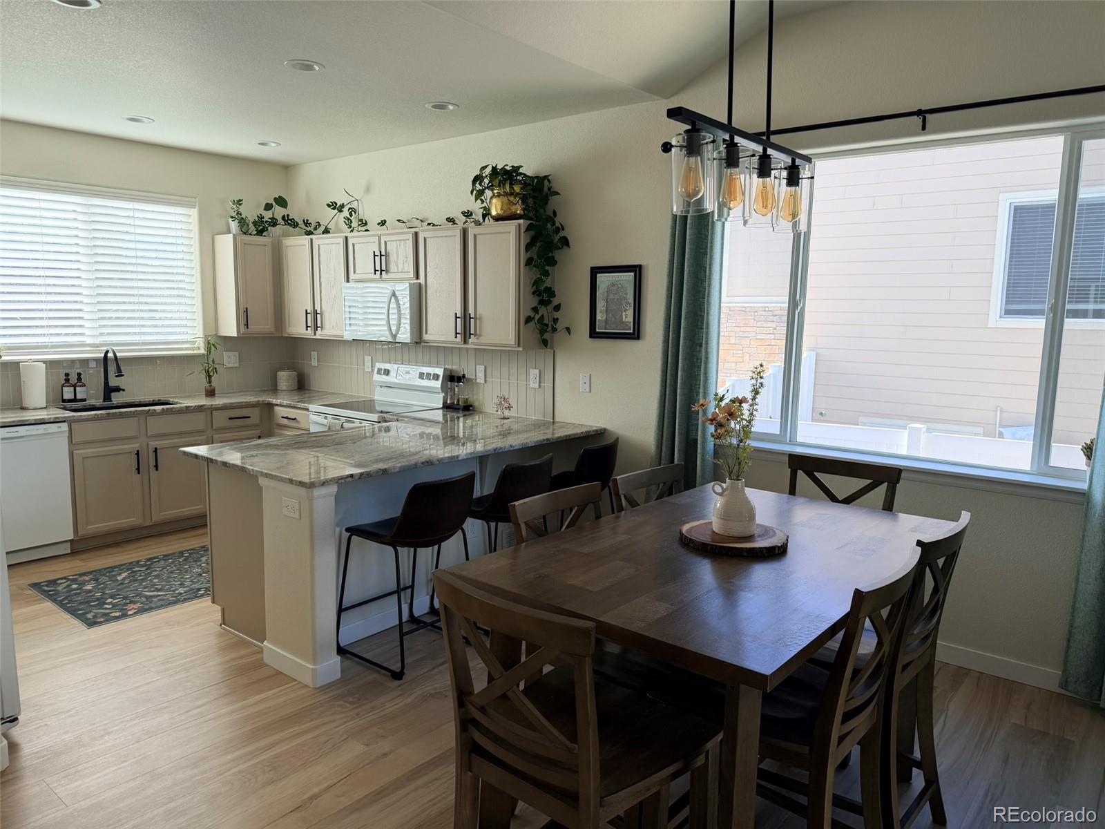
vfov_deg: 56.8
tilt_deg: -6.8
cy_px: 414
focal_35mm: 24
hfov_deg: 71.6
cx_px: 552
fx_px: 766
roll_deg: -0.8
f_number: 1.78
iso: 80
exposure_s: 1/299
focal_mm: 6.76
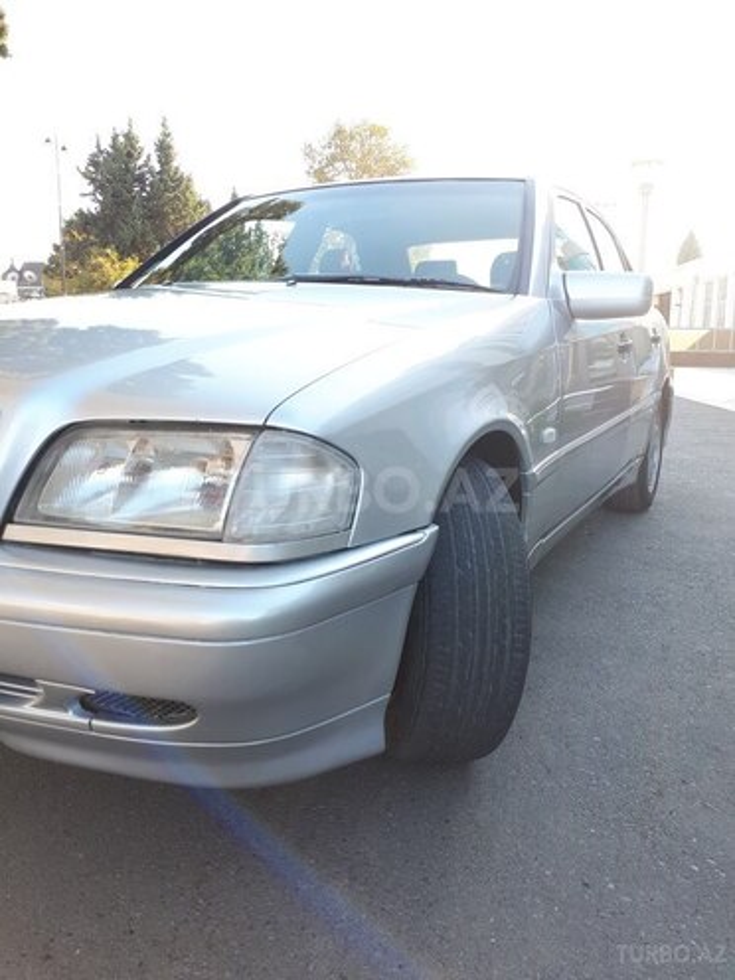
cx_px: 368
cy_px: 490
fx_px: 764
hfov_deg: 51.4
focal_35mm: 27
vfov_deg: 65.3
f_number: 1.9
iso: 40
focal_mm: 3.6
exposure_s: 1/133
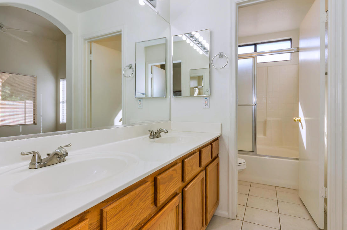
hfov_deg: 86.9
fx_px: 183
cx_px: 164
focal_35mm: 19
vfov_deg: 64.4
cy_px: 116
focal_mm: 12
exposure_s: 1/60
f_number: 8
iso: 320
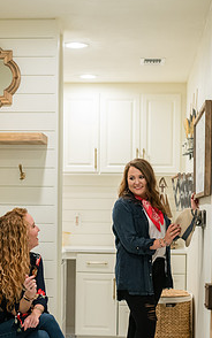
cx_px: 90
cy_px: 241
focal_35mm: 78
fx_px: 720
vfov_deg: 26.2
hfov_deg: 16.7
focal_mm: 50
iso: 1600
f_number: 5.6
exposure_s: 1/60
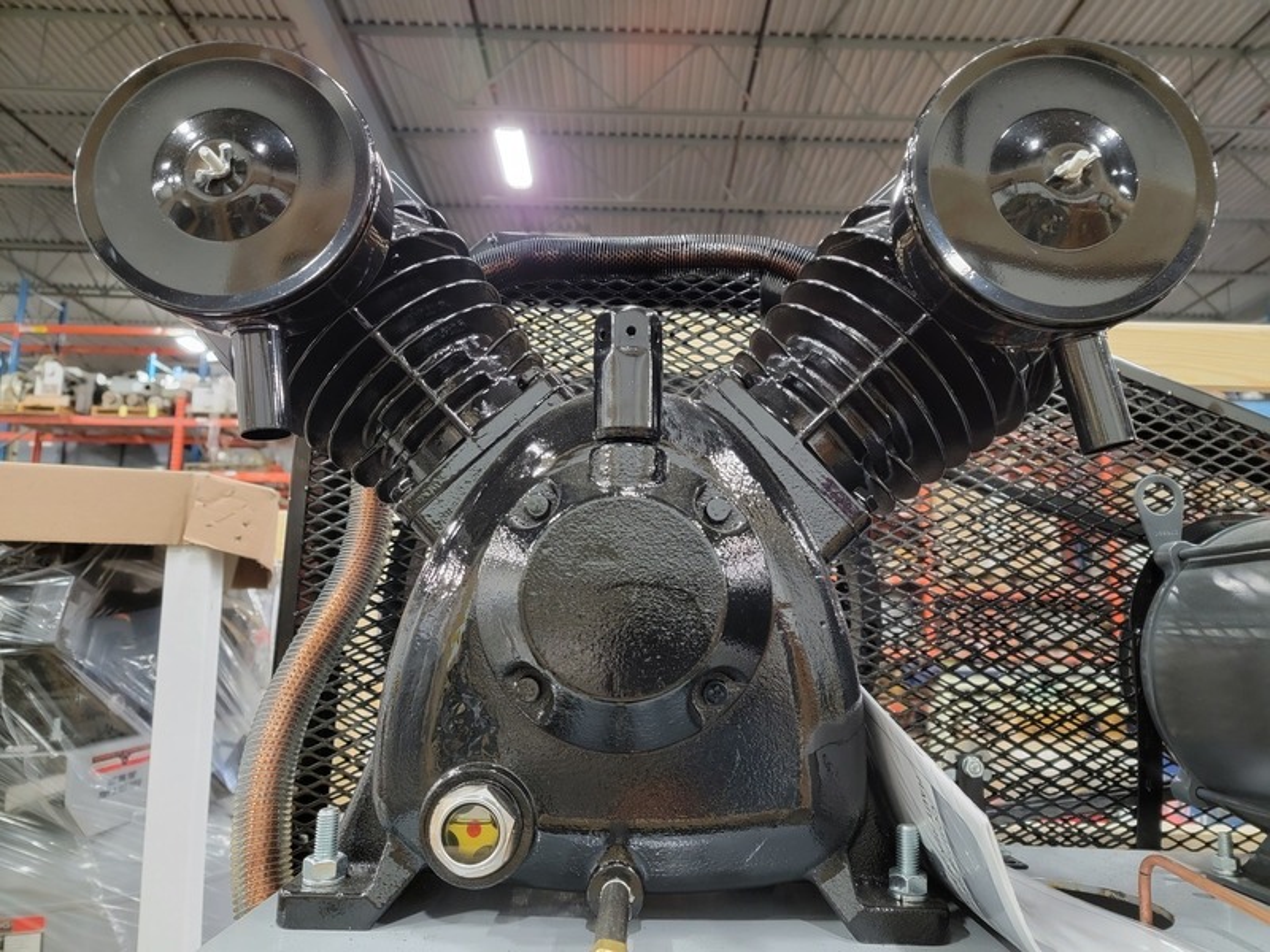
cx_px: 635
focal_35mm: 24
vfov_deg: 56.8
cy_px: 476
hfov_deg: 71.6
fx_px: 881
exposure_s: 1/29
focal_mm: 6.7
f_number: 1.8
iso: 500
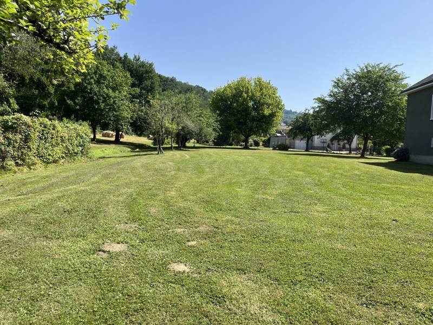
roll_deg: -1.6
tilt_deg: -4.6
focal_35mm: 26
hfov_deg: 67.3
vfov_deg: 53.1
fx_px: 325
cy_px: 162
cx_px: 216
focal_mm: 5.1
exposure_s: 1/2309
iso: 50
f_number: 1.6
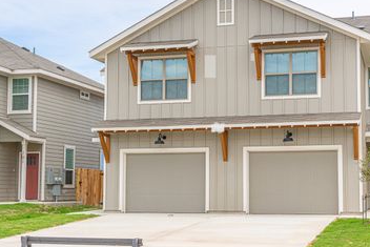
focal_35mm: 61
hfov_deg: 32.8
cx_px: 210
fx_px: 627
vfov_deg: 22.3
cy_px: 128
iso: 800
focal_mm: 43
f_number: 4.5
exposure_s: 1/5000
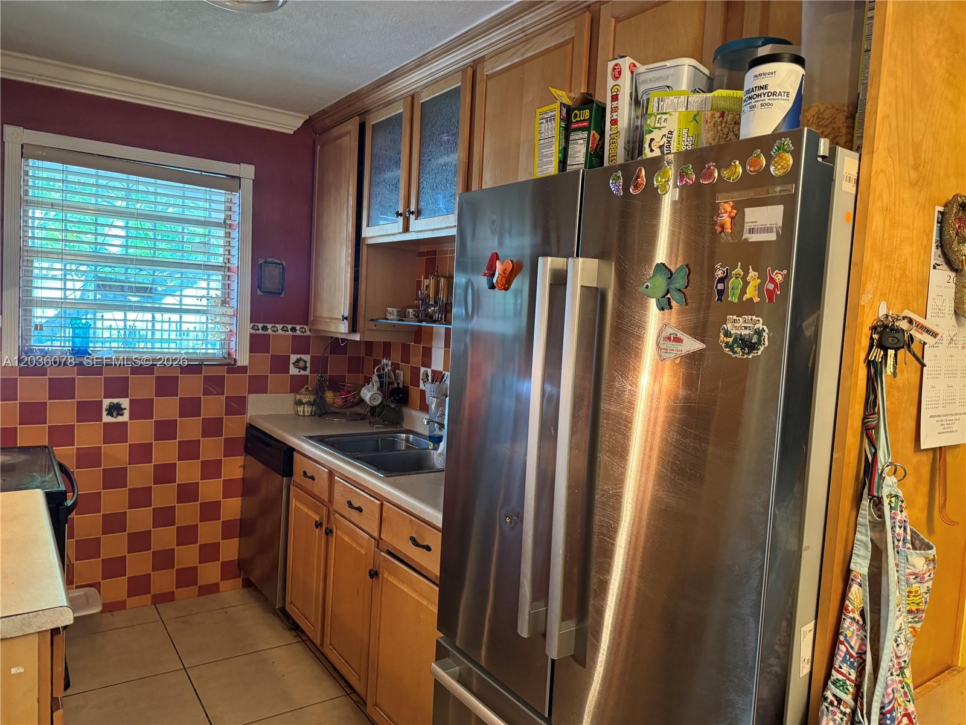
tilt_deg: -4.2
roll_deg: -3.7
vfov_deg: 56.8
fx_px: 670
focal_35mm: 24
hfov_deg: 71.6
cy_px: 362
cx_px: 483
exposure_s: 1/60
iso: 500
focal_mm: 6.76
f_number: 1.78
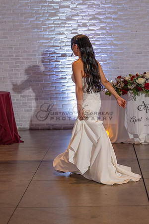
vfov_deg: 19.5
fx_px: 652
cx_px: 95
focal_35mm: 105
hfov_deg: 13.0
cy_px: 112
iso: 1000
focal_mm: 70
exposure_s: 1/160
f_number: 3.2
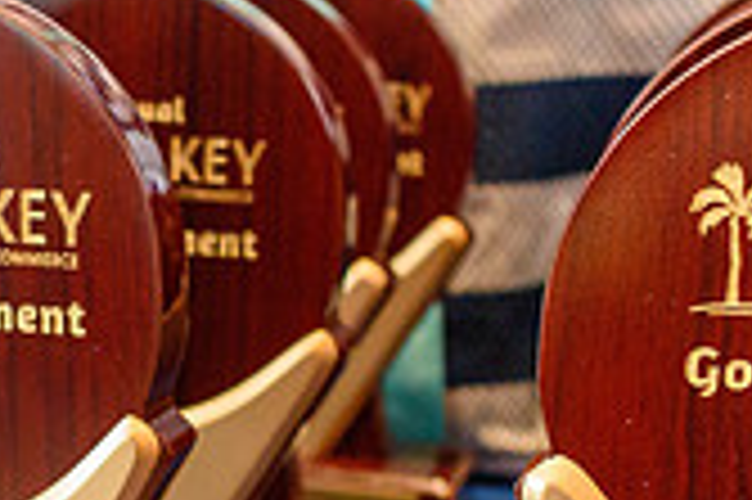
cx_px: -27
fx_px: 1962
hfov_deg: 20.9
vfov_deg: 14.4
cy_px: 439
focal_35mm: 94
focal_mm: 18
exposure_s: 1/60
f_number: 3.5
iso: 2000
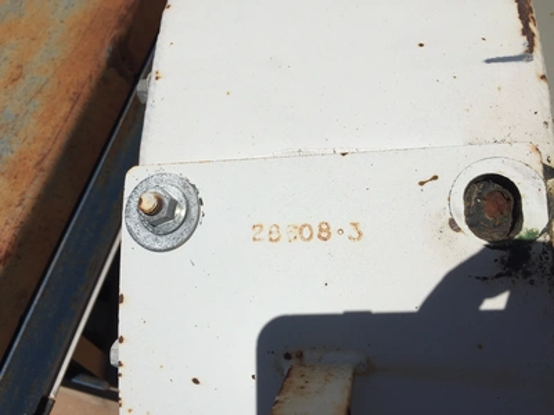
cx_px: 277
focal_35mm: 29
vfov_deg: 48.2
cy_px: 208
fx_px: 464
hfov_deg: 61.7
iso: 32
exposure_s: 1/9901
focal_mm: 4.15
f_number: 2.2
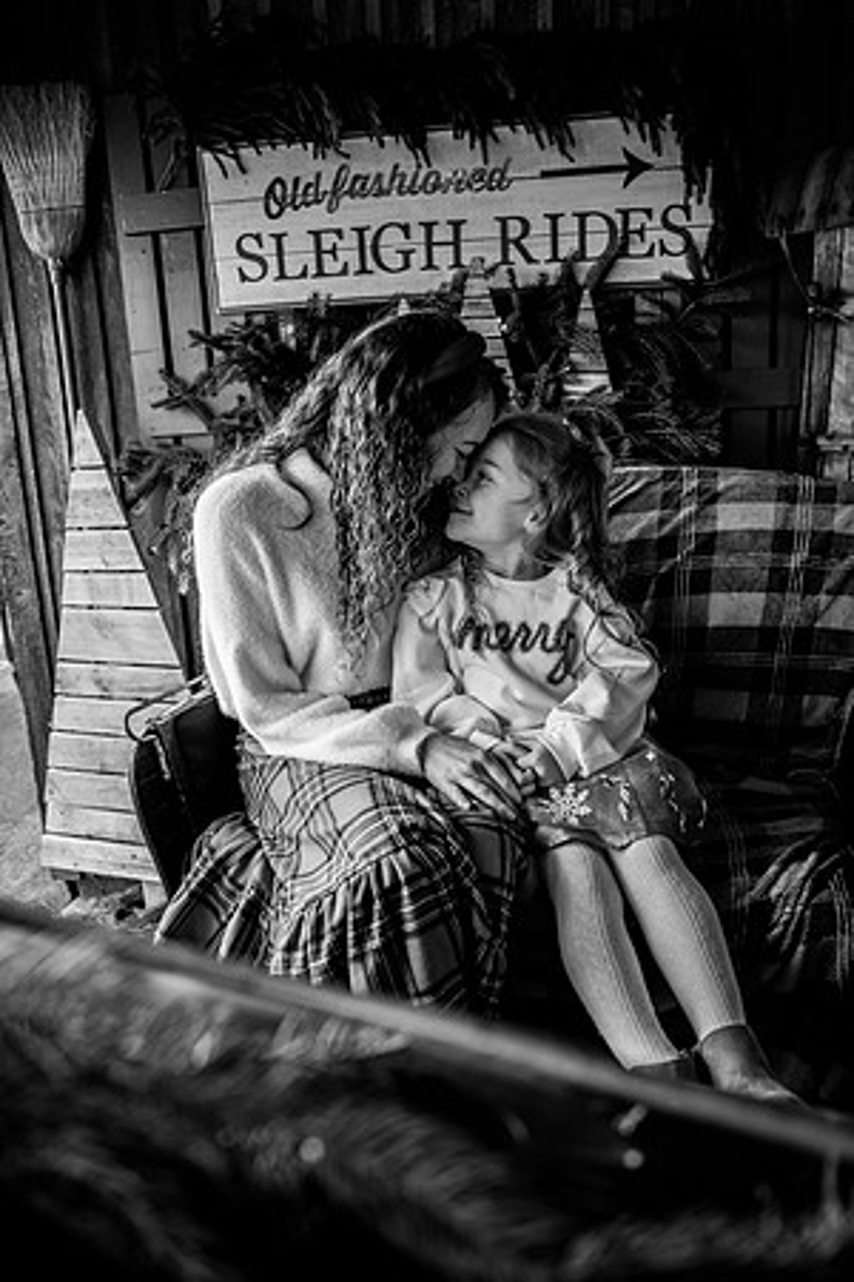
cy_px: 641
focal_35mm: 24
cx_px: 427
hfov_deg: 53.1
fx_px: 854
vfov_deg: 73.7
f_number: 3.2
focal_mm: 24
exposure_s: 1/250
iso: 400
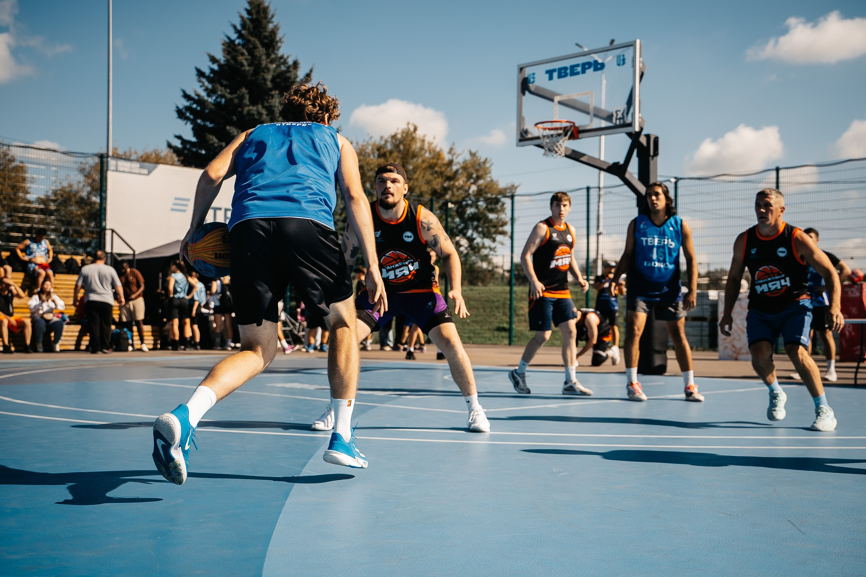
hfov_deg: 44.8
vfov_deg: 30.7
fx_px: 1050
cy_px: 288
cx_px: 433
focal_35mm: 44
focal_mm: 43
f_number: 3.5
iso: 100
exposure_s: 1/1600
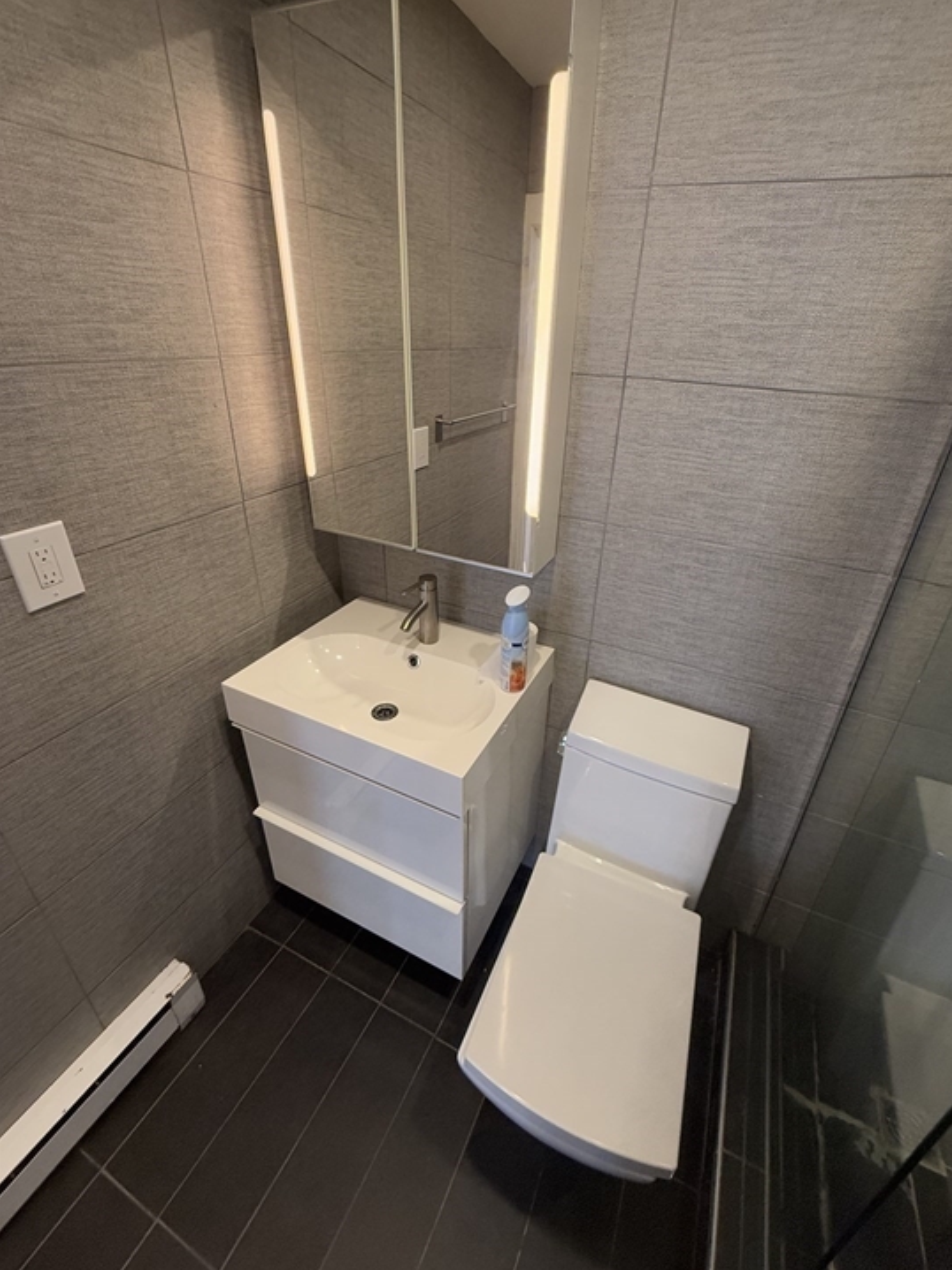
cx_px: 506
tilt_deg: -28.2
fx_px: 550
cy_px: 595
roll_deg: -2.4
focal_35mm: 15
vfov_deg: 98.0
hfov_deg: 81.7
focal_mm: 2.22
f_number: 2.2
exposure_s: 1/120
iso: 250
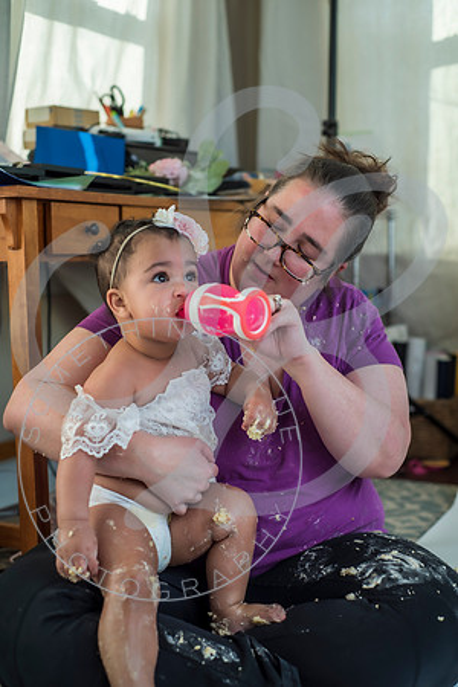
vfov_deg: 39.6
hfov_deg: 27.0
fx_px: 954
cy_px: 344
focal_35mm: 50
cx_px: 229
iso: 100
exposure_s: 1/200
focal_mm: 50
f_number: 2.8
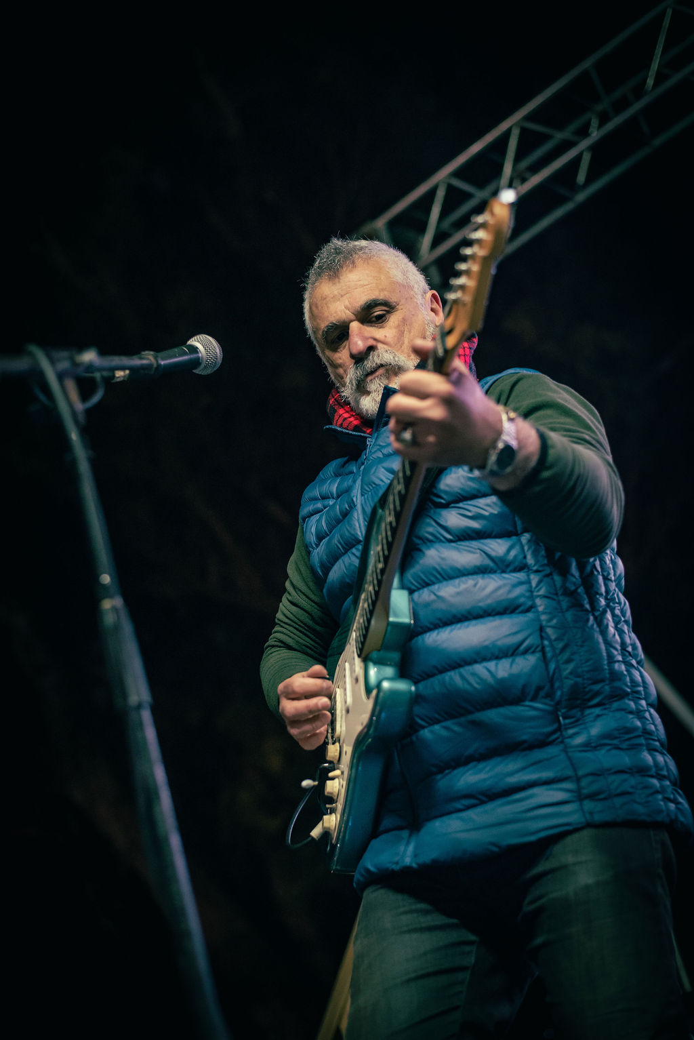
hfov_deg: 27.0
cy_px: 520
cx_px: 347
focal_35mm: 50
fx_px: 1444
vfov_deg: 39.6
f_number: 2.5
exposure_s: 1/200
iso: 2000
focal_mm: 50
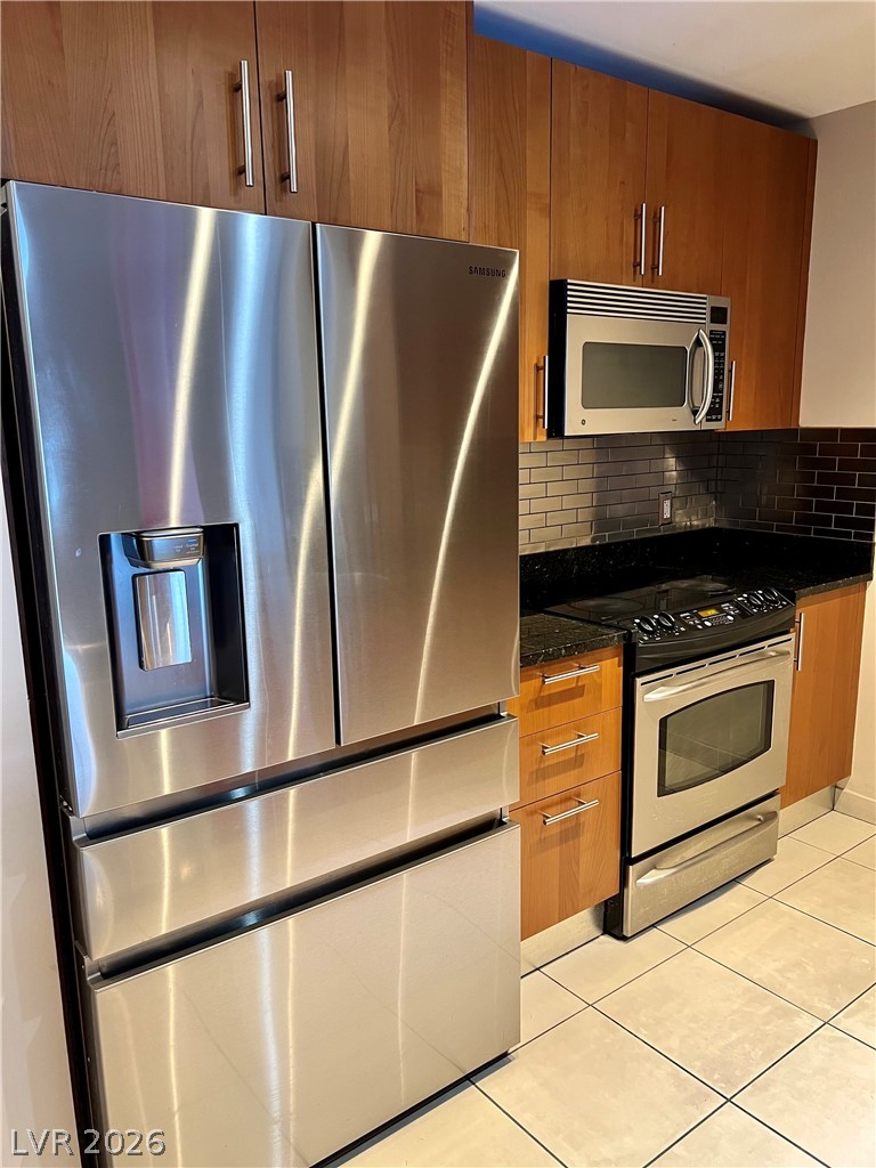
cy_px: 584
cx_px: 438
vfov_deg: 67.3
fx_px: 877
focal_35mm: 26
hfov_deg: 53.1
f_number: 1.5
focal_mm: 5.7
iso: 200
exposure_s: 1/60
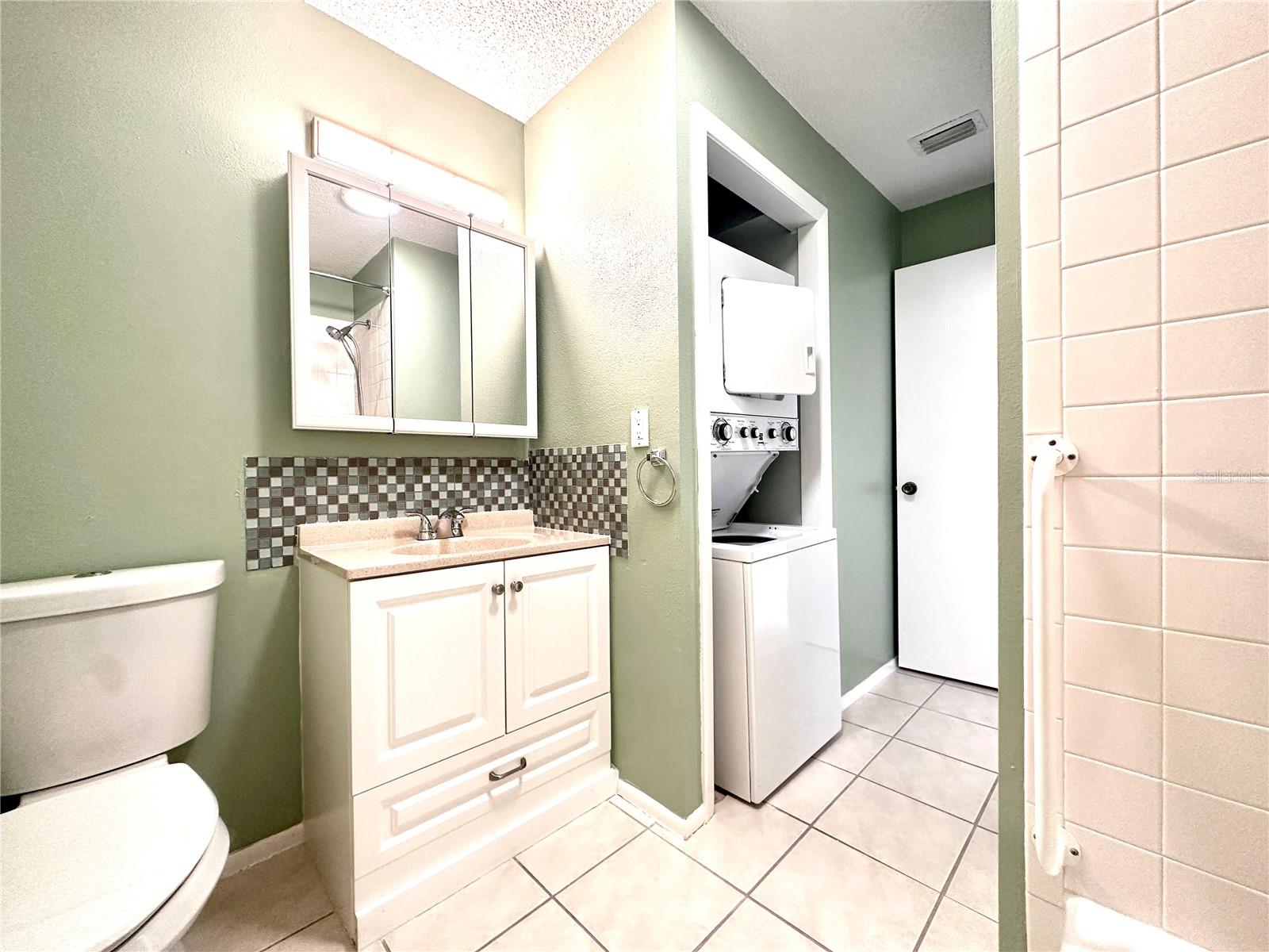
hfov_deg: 102.1
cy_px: 476
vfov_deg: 85.7
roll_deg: +0.8
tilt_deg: -0.8
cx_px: 634
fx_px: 513
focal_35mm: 14
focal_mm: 2.22
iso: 200
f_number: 2.2
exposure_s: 1/120
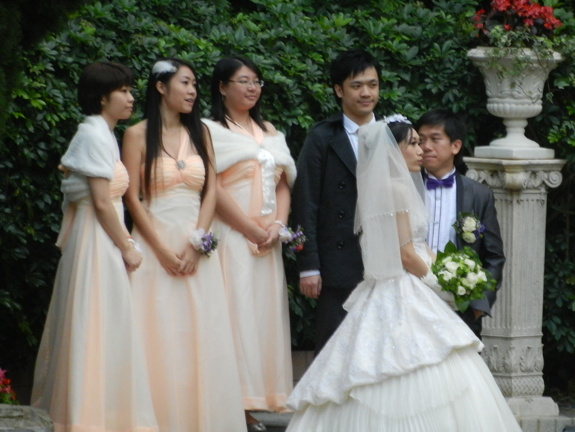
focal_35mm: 388
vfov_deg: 3.8
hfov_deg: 5.1
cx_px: 288
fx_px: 6445
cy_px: 216
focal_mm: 69.8
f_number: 5.5
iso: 640
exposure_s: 1/160
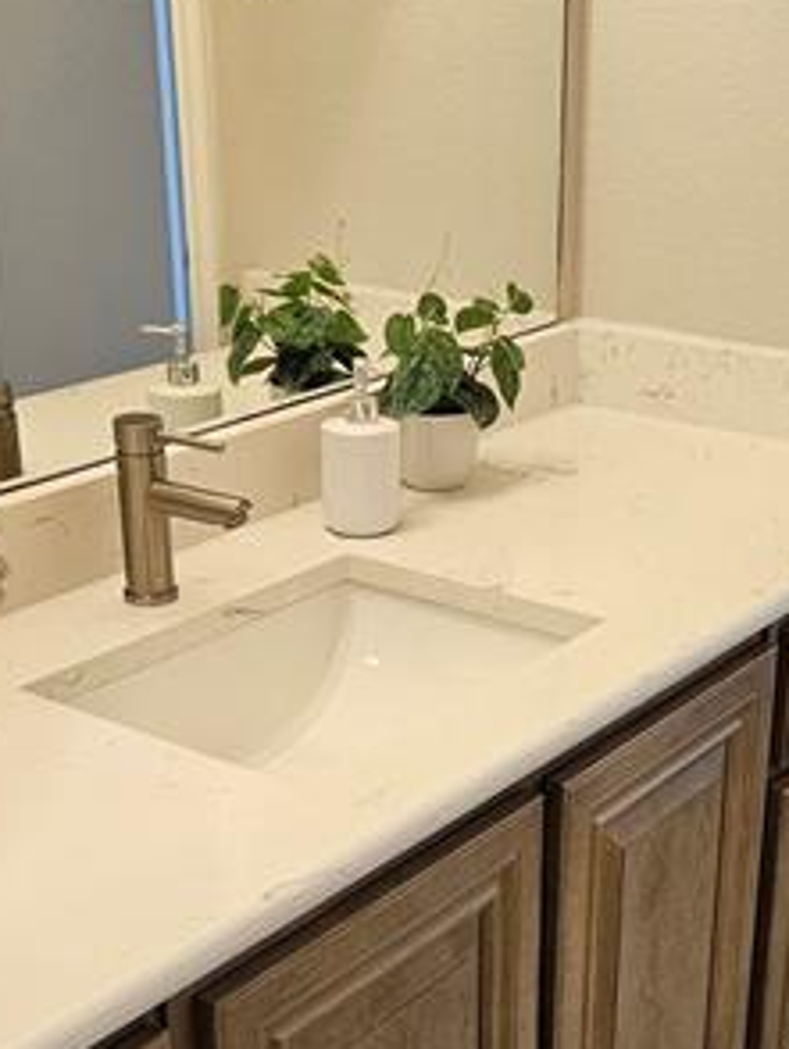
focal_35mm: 60
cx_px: 464
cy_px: 774
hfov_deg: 24.4
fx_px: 1821
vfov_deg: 31.6
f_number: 1.8
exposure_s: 1/120
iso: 160
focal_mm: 5.4
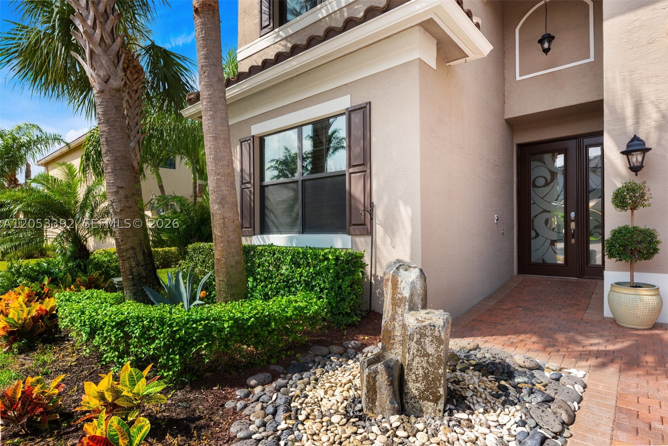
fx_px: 353
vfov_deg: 64.6
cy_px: 223
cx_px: 334
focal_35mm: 19
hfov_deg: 86.9
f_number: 7.1
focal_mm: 19
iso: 160
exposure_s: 1/125
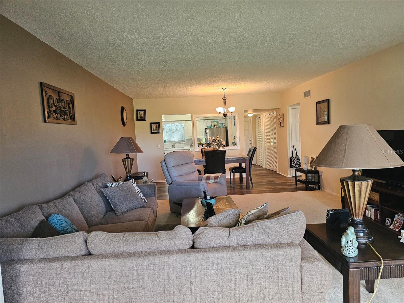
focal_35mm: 23
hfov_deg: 73.9
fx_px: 268
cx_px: 202
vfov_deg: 58.9
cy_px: 152
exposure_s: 1/120
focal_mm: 6.3
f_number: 1.7
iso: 500
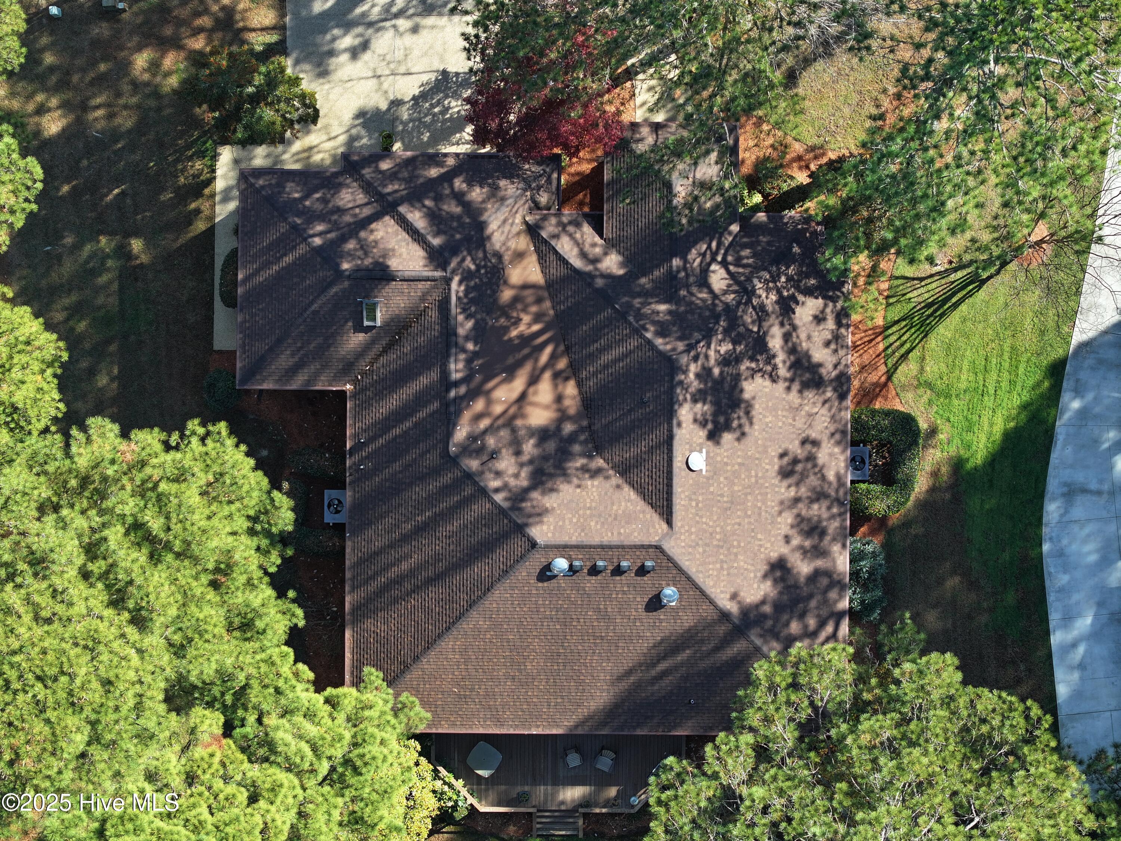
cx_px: 560
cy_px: 420
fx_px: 2267
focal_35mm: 70
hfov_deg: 27.8
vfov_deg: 21.0
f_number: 2.8
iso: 130
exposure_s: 1/400
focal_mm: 19.35
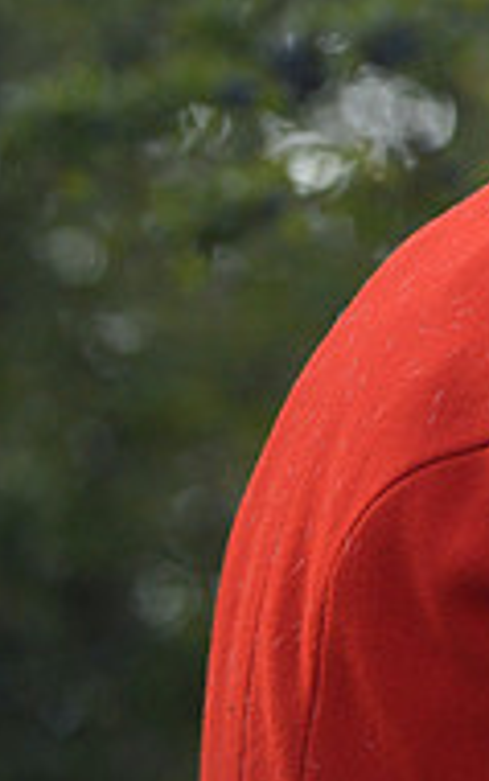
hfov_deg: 2.1
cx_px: 1183
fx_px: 13264
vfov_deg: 3.4
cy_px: 99
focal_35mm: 623
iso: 1600
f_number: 5
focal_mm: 200
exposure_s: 1/1250
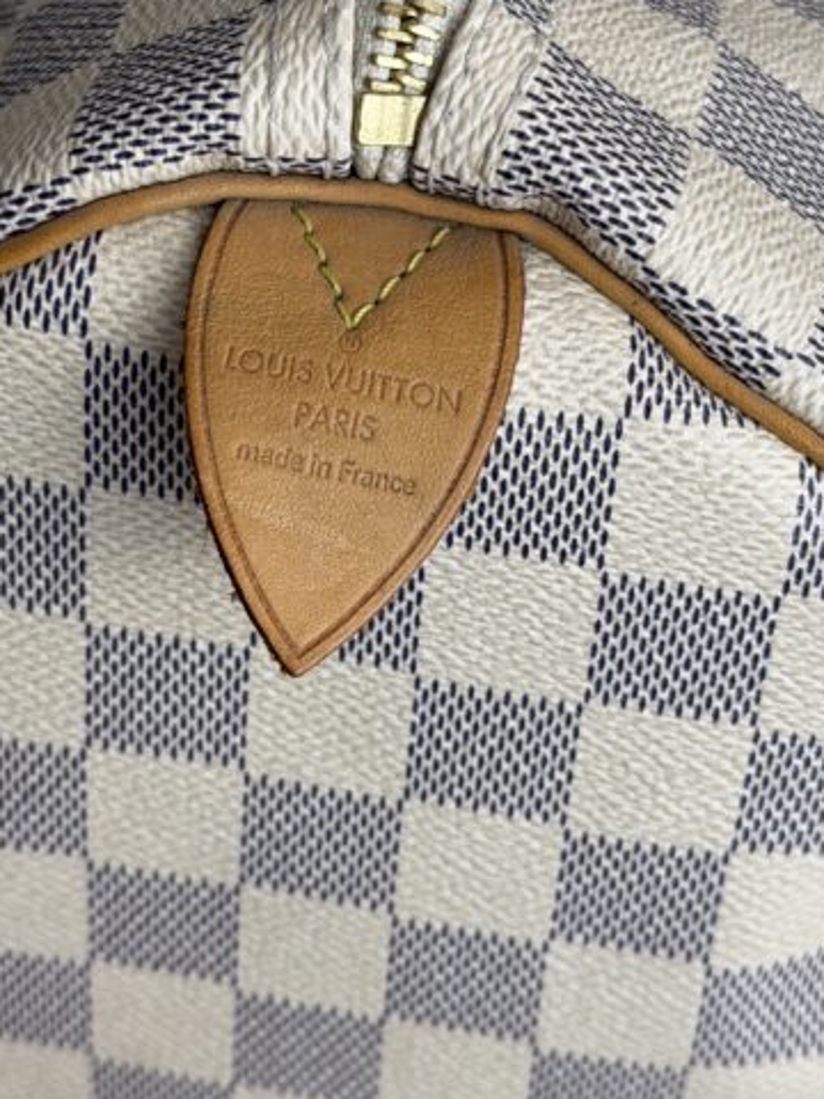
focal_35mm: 80
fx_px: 2539
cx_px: 387
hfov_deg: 18.4
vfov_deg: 24.4
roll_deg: -0.7
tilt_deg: -44.3
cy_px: 424
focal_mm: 6.76
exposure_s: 1/258
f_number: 1.78
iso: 64
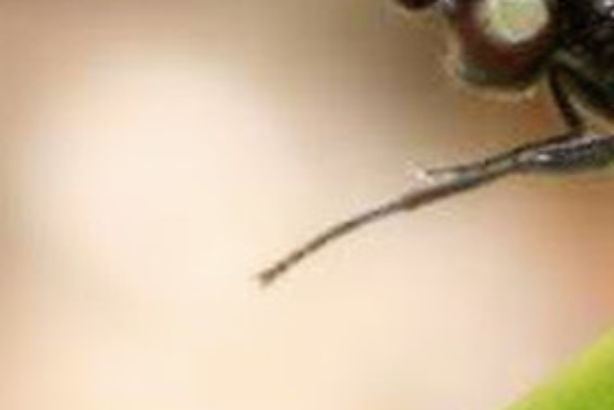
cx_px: 784
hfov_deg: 3.8
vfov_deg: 2.6
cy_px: 15
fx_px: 9153
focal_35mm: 537
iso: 100
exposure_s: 1/60
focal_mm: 105
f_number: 29
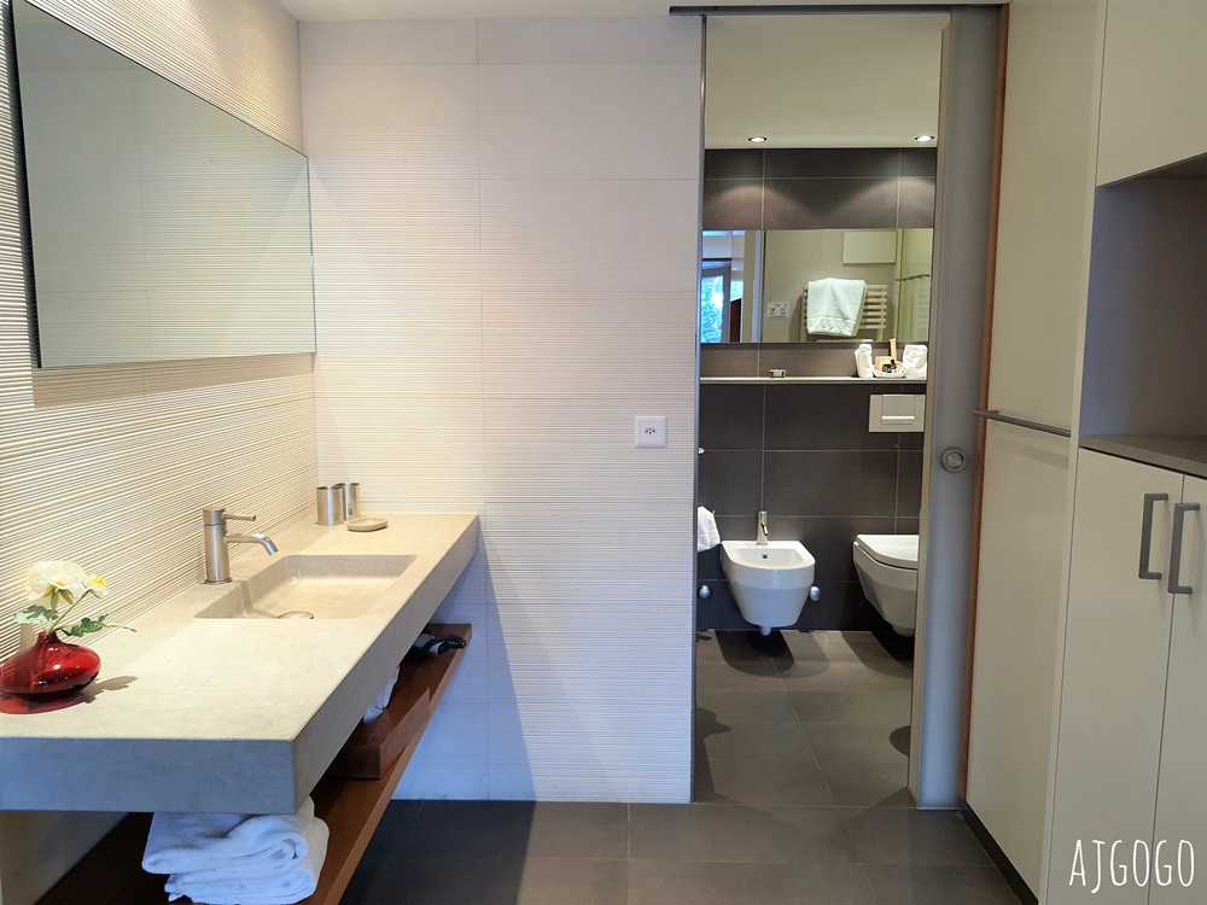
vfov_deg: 53.1
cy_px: 452
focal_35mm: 26
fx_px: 907
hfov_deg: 67.3
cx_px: 604
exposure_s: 1/100
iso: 160
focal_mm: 4.32
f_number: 1.7
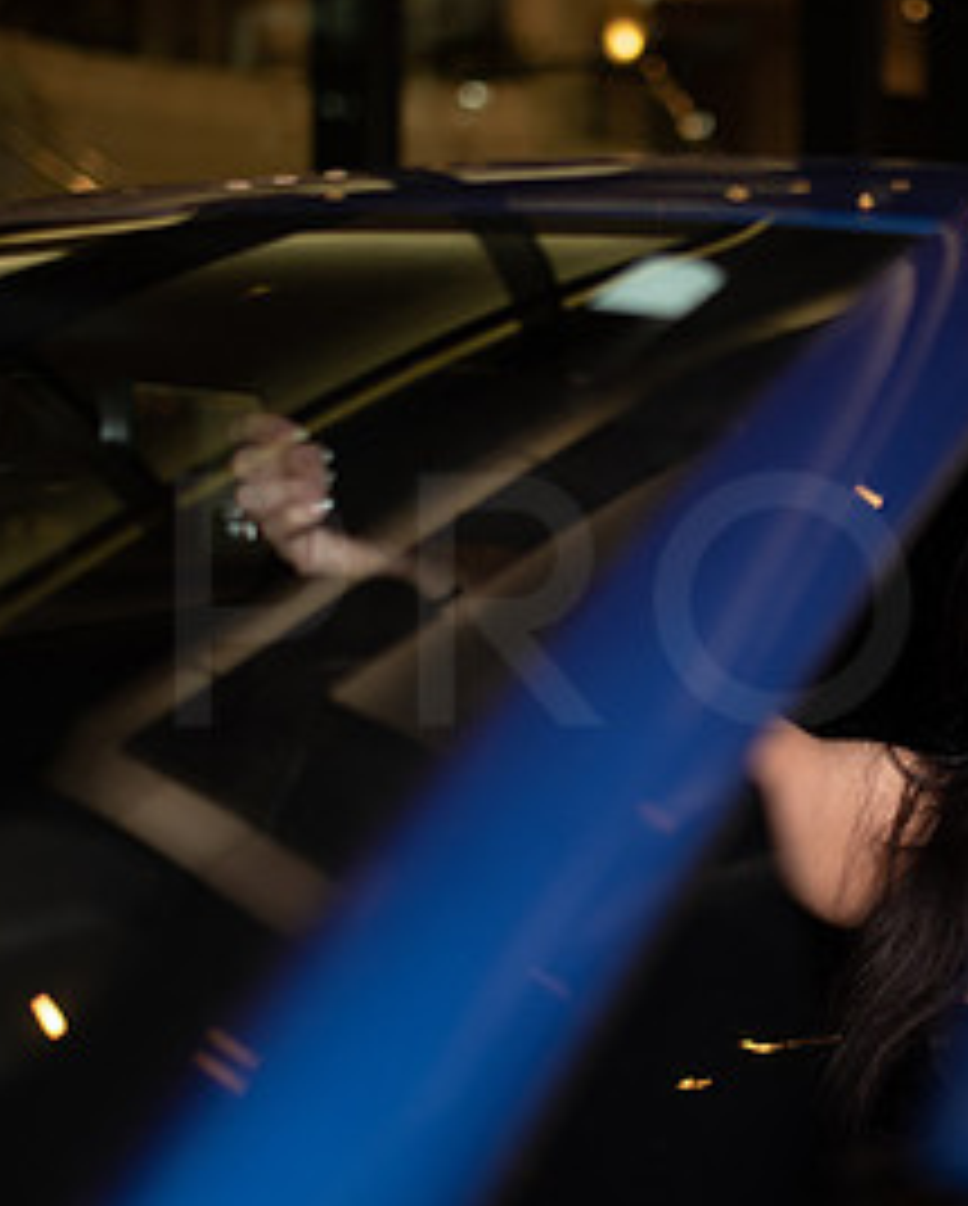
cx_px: 819
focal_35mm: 71
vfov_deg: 26.7
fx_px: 2538
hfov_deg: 21.2
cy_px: 601
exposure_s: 1/640
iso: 500
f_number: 1.4
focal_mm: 35
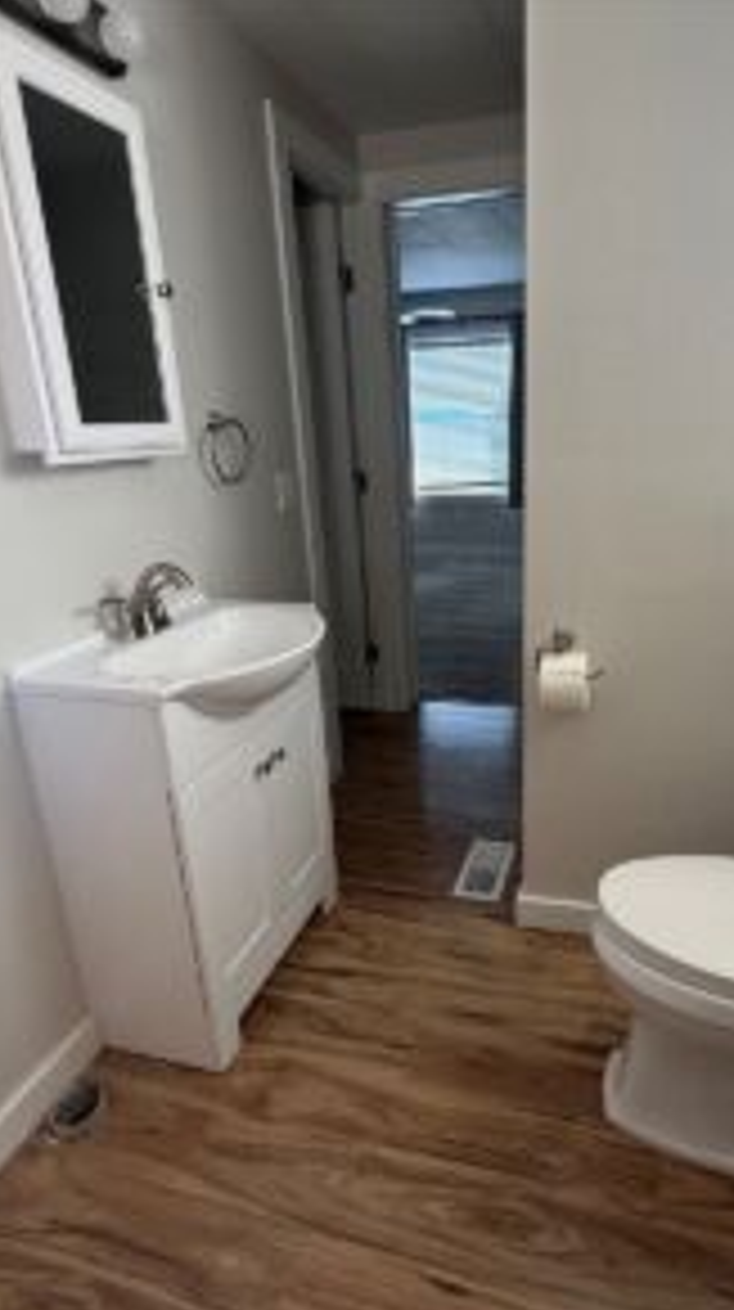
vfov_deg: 83.9
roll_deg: +1.5
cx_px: 455
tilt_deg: -18.1
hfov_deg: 52.9
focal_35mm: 21
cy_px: 666
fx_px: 729
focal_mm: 2.22
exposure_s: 1/99
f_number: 2.2
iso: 125
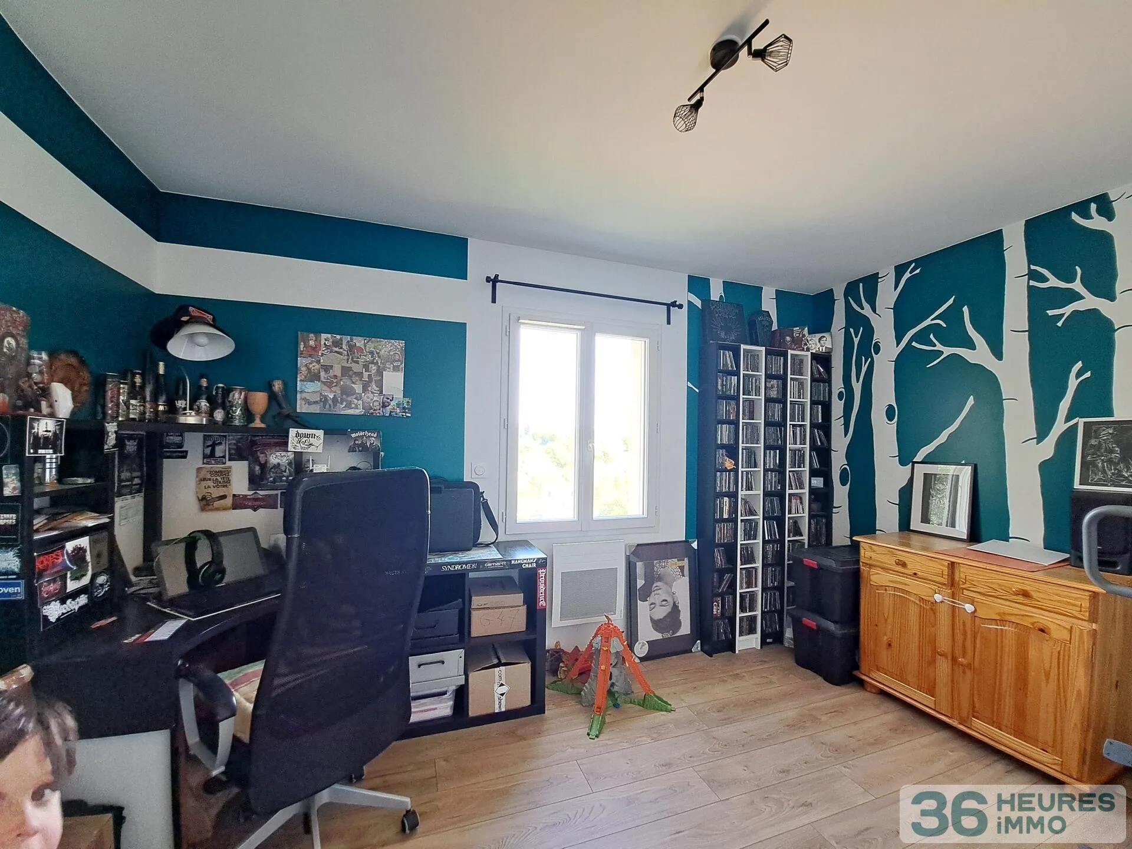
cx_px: 566
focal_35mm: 13
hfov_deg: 106.2
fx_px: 425
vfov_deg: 89.9
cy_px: 424
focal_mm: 1.74
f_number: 2.2
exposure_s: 1/50
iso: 125
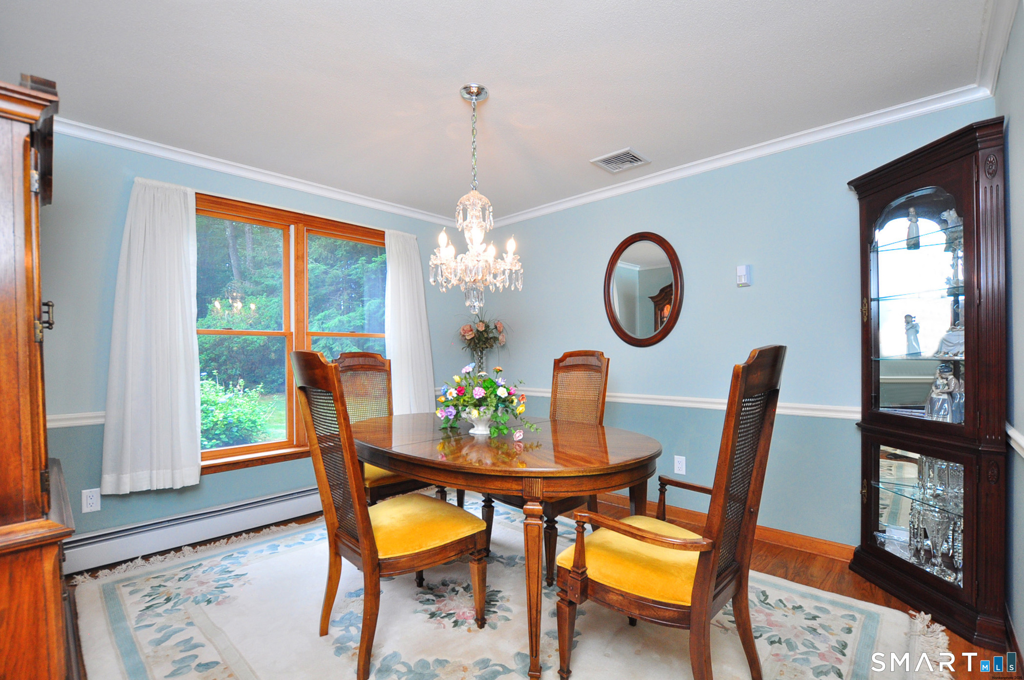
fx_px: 426
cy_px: 340
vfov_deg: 77.2
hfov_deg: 100.5
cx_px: 512
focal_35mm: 15
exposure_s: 1/40
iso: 800
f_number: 4.5
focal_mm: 10
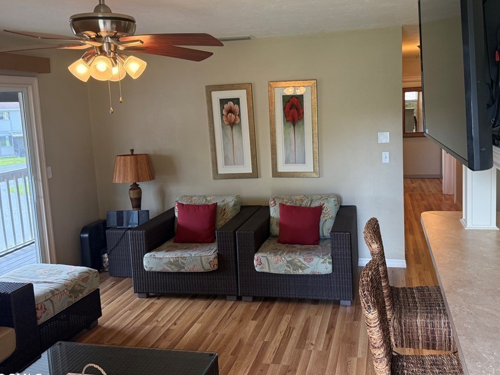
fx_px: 433
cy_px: 155
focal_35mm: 30
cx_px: 298
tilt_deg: -4.6
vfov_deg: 46.6
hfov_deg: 59.5
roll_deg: +2.6
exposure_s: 1/121
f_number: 1.78
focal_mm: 6.76
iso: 200
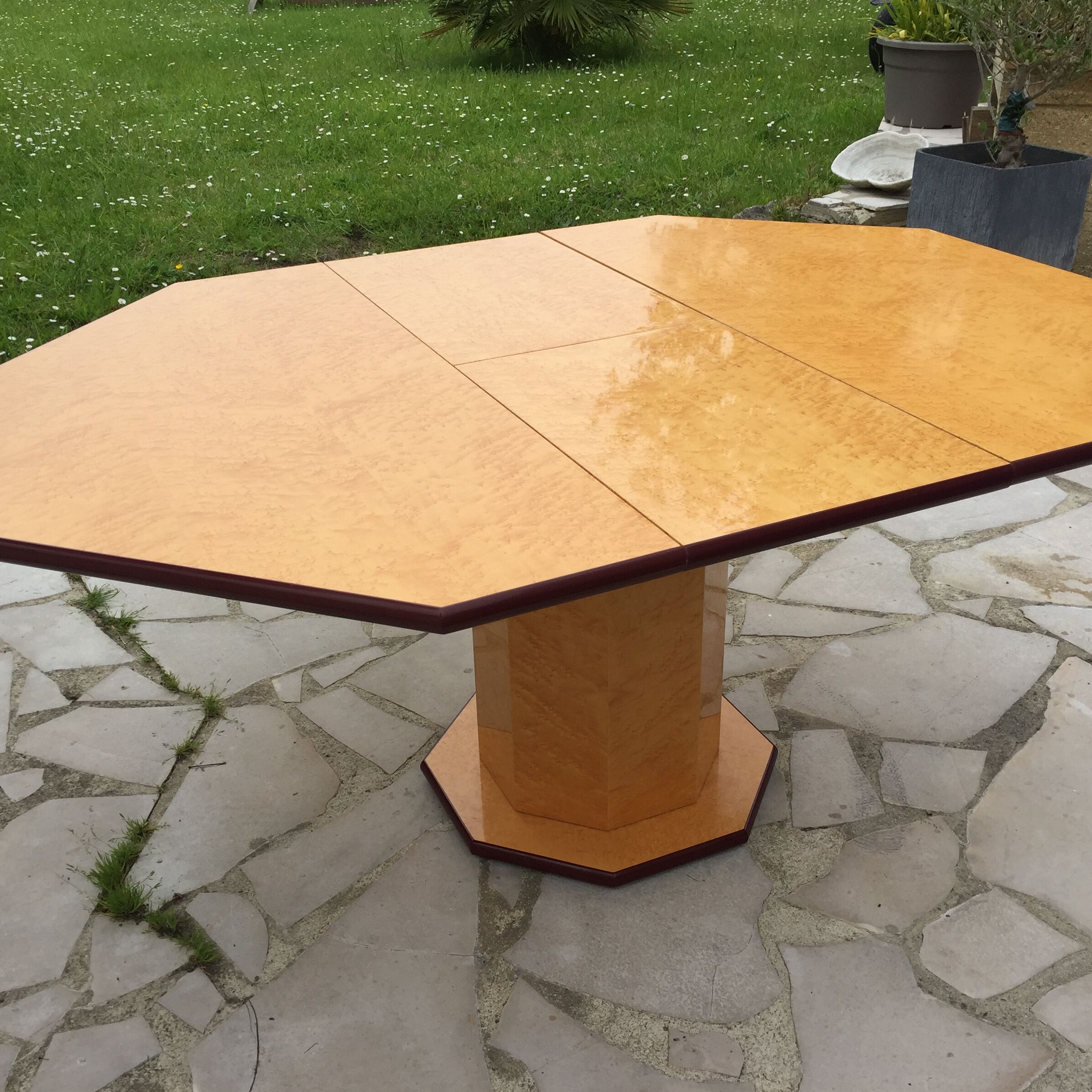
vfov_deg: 47.2
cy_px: 550
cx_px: 544
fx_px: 1249
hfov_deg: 47.2
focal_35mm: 35
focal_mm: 4.15
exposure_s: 1/1276
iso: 32
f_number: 2.2
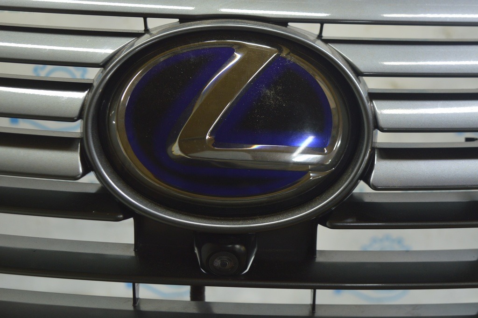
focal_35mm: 60
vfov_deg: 22.6
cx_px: 239
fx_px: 796
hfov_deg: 33.4
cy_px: 159
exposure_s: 1/20
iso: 400
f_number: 5.6
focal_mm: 40
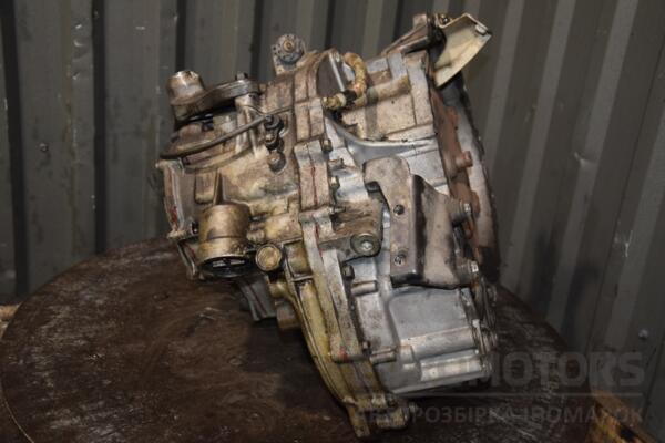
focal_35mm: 45
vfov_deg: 29.9
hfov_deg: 43.6
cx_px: 332
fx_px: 831
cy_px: 222
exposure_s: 1/60
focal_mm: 30
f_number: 5
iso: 800
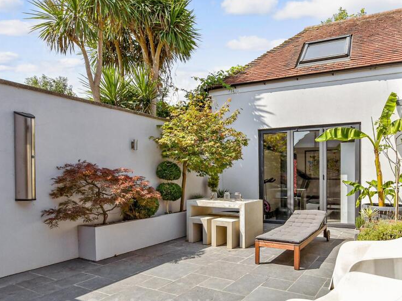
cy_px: 181
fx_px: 279
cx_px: 240
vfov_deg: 56.4
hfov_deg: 70.9
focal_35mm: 24
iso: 200
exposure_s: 1/400
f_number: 8
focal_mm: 12
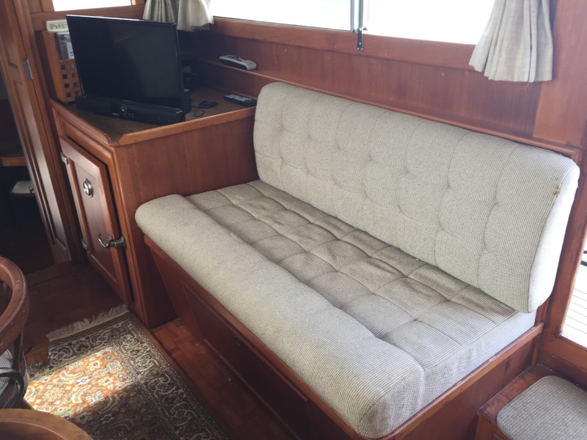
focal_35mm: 29
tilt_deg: -28.6
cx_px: 294
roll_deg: +4.1
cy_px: 220
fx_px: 492
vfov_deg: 48.2
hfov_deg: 61.7
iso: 40
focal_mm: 4.15
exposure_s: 1/60
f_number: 2.2
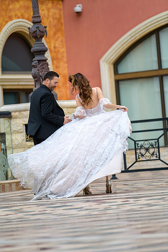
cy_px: 126
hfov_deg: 6.9
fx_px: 1400
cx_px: 84
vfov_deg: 10.3
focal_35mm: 200
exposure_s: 1/2000
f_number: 2.8
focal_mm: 200
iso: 400
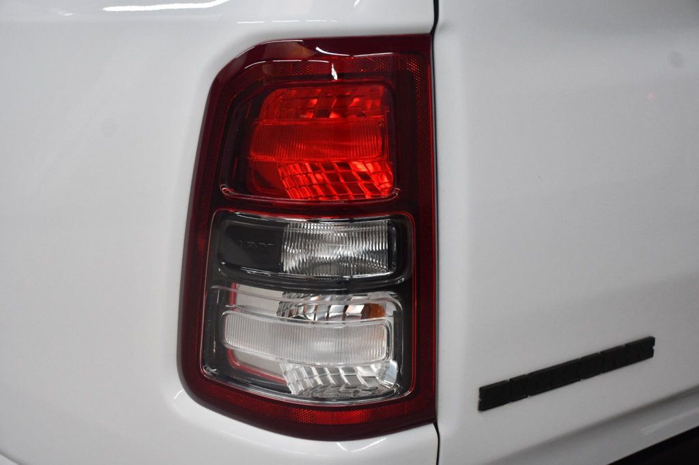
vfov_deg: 23.8
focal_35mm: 57
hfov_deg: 35.1
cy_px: 232
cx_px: 350
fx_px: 1106
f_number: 4.2
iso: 1400
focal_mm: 38
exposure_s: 1/125
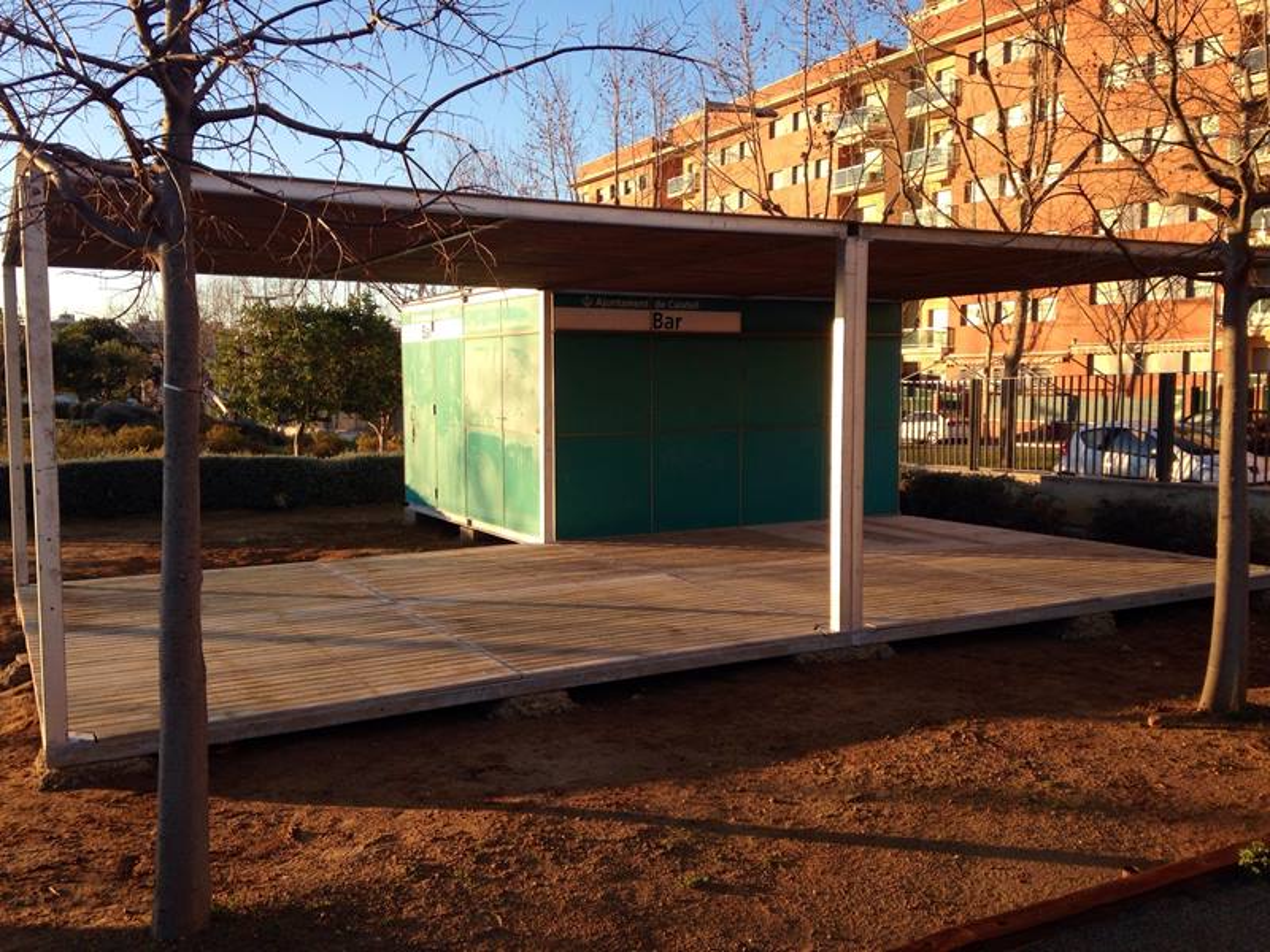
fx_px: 1211
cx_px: 635
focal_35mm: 33
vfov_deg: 42.9
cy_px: 476
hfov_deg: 55.4
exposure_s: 1/401
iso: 50
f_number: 2.4
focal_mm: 4.12
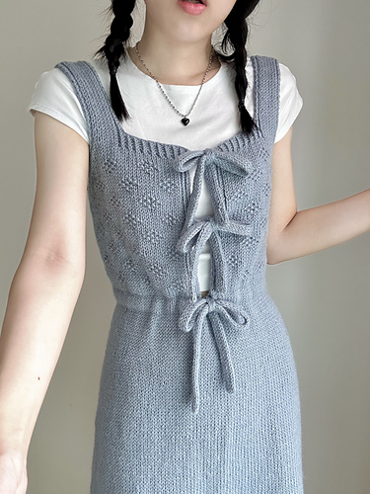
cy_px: 247
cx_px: 185
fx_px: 428
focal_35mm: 30
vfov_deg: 60.0
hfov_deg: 46.8
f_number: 1.9
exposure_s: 1/60
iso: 160
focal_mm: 2.69
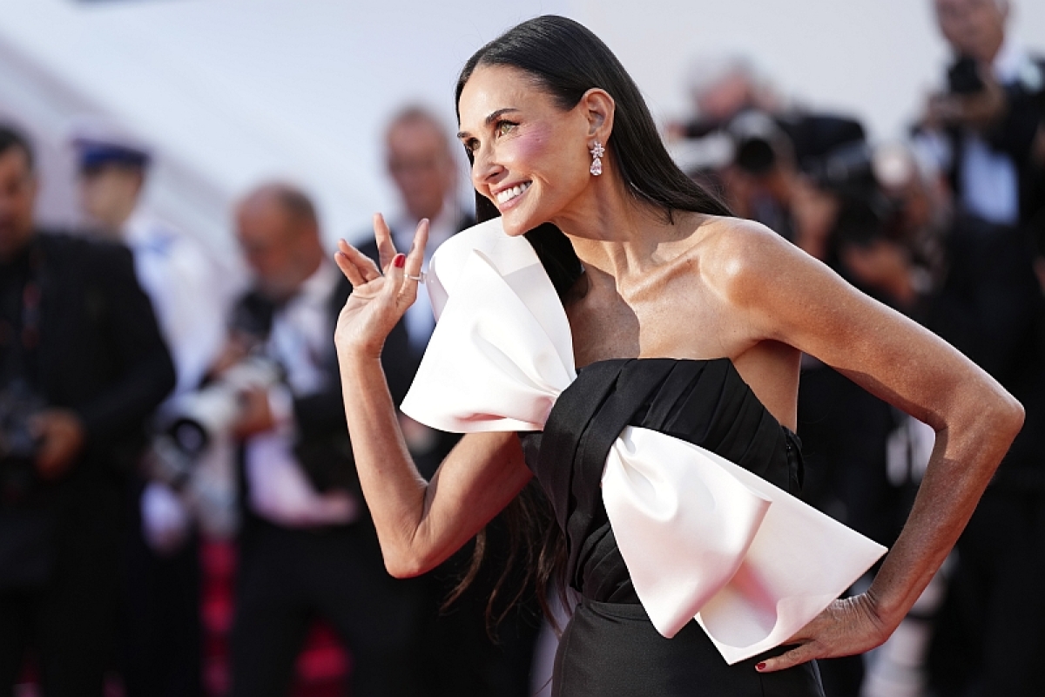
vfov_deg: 9.4
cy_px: 348
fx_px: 4238
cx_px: 522
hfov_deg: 14.1
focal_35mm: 146
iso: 640
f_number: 2.8
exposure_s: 1/1250
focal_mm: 146
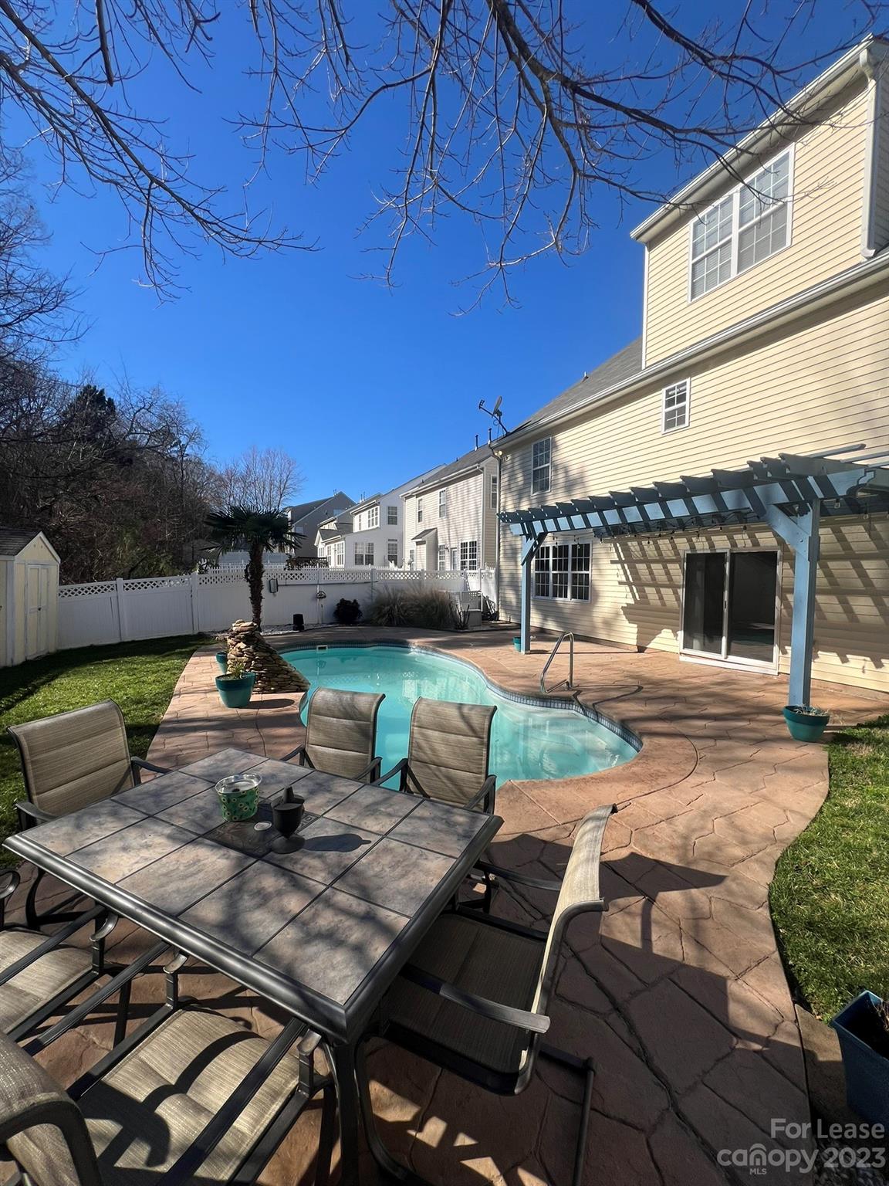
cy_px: 593
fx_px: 445
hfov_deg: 89.9
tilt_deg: -2.1
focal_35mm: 13
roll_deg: -0.1
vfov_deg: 106.2
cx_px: 444
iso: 32
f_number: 1.8
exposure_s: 1/1876
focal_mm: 1.57
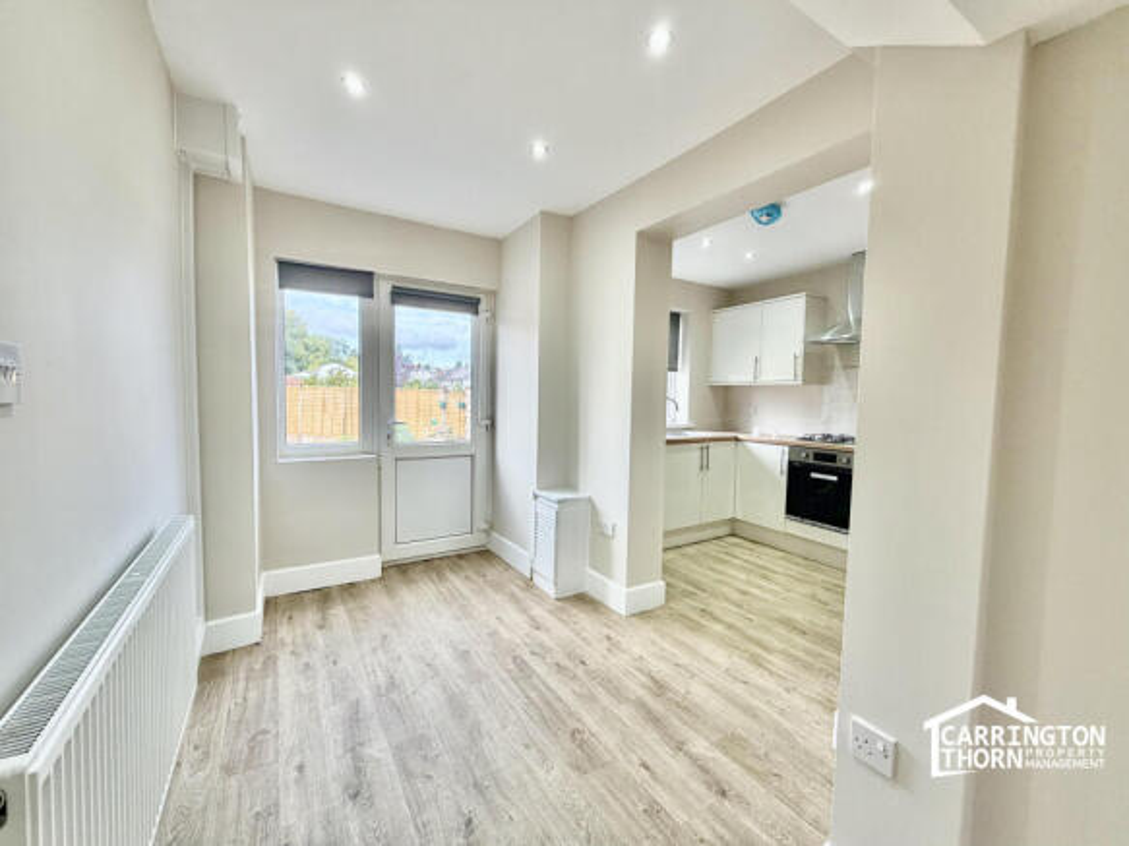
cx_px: 564
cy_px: 423
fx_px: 457
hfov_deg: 102.1
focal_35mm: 14
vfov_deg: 85.7
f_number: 2.2
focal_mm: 2.22
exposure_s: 1/121
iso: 100
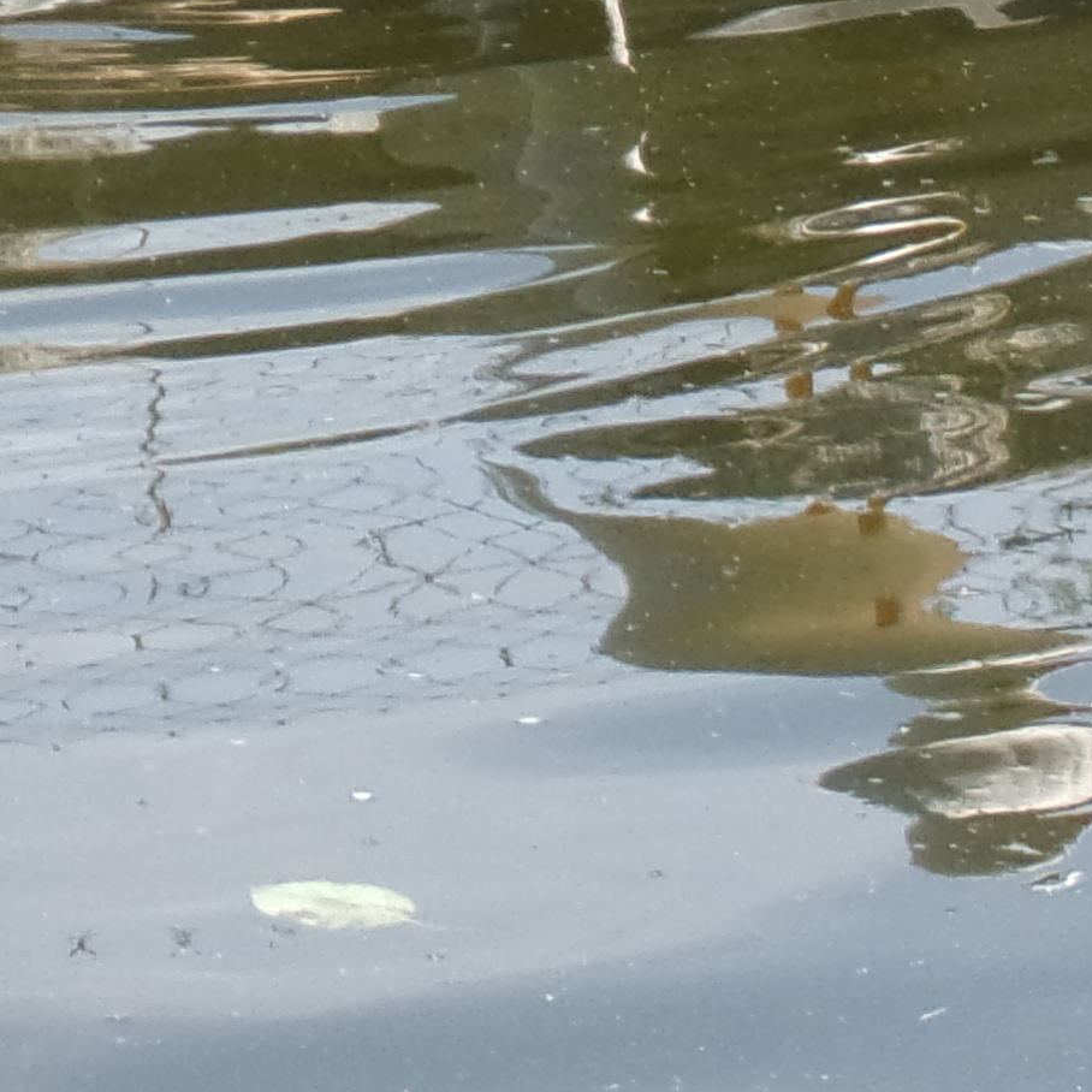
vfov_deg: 5.1
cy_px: -793
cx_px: -269
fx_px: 12170
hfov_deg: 5.1
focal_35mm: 341
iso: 80
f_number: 4.7
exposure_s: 1/300
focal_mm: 13.6
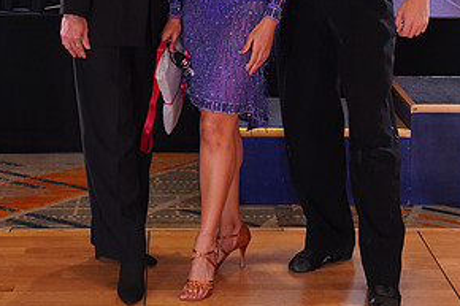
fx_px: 1175
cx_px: 277
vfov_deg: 14.3
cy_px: -90
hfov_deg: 22.1
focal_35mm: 92
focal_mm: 46
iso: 1600
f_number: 4.5
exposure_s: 1/160
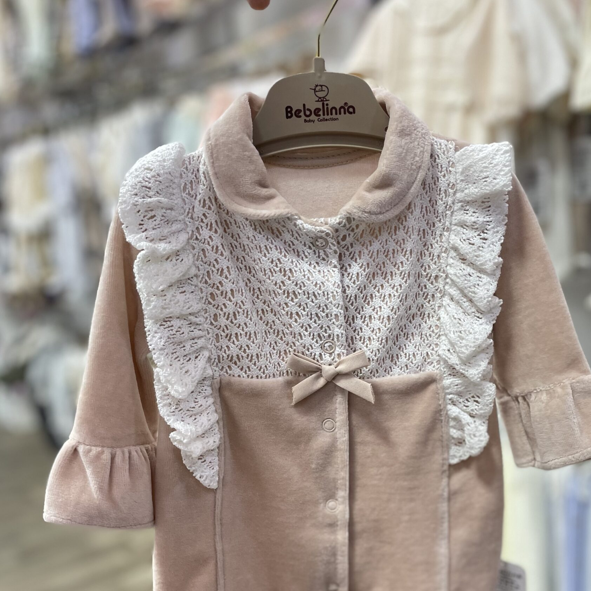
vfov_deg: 46.0
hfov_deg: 47.2
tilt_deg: -15.8
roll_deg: +5.2
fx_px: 676
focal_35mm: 35
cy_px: 422
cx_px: 320
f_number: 1.6
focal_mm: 4.2
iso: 125
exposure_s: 1/100
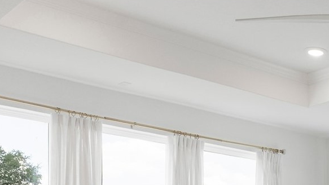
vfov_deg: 14.3
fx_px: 680
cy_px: 293
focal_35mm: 78
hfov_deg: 22.9
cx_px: 470
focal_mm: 20
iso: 2000
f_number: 8
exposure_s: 1/80
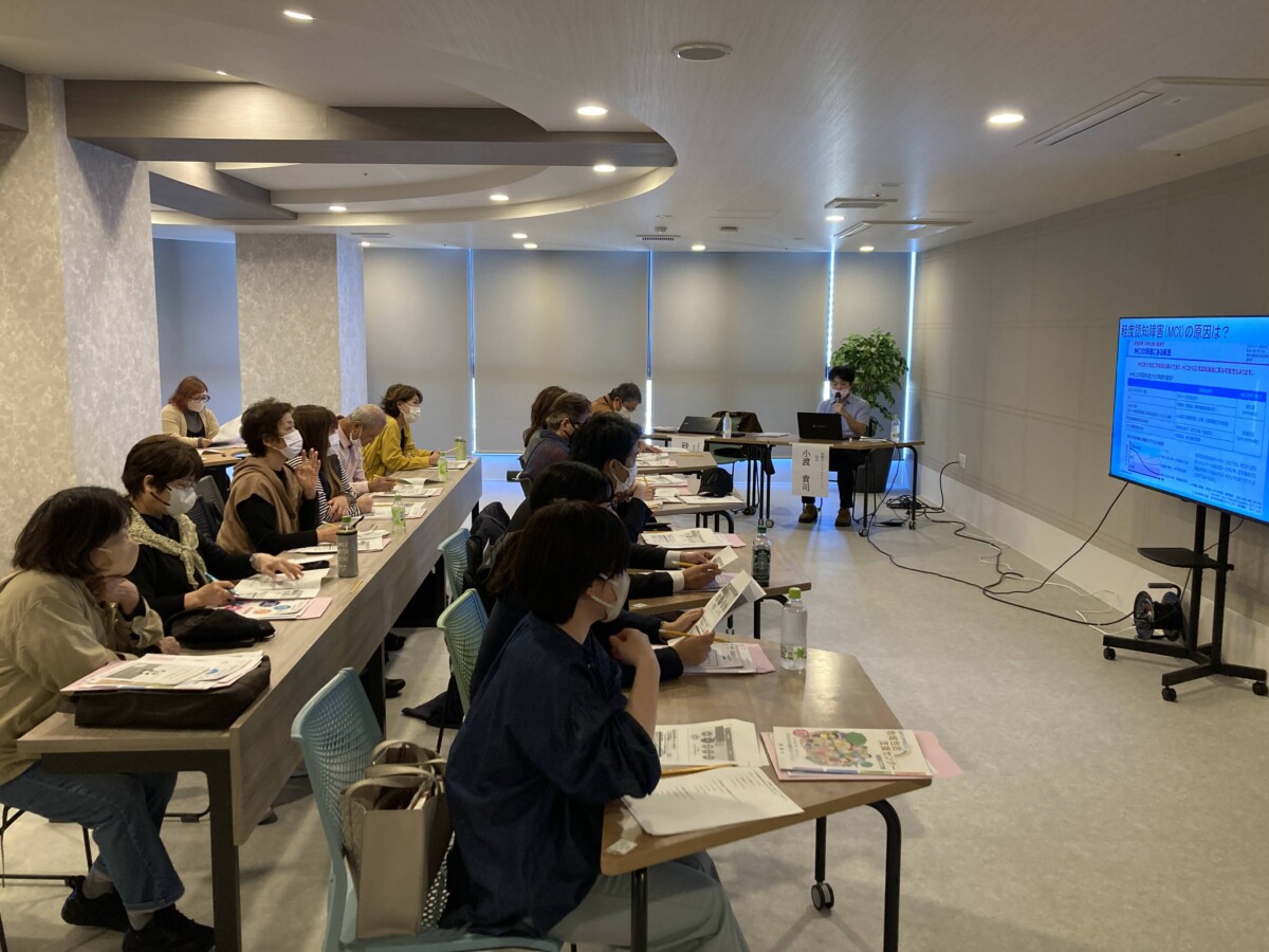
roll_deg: +0.4
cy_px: 476
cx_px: 634
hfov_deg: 63.4
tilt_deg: -6.7
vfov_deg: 49.7
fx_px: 1026
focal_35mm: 28
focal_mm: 3.99
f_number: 1.8
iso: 160
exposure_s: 1/60
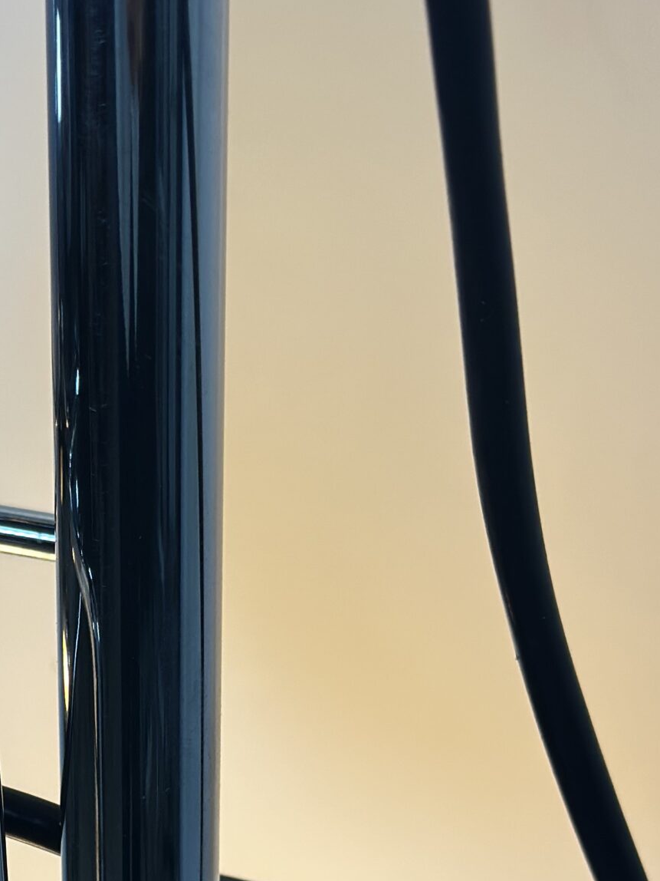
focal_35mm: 107
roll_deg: +0.8
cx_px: -13
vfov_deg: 18.0
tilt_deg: -26.6
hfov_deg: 13.6
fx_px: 2720
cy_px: 858
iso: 80
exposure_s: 1/287
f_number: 1.78
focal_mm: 6.86
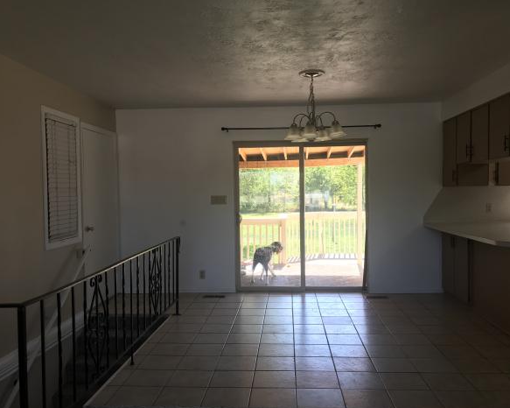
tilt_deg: -1.5
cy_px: 209
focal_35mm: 30
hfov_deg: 58.8
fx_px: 453
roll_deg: -0.6
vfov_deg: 48.5
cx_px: 263
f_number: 1.8
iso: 20
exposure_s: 1/139
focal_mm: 3.99
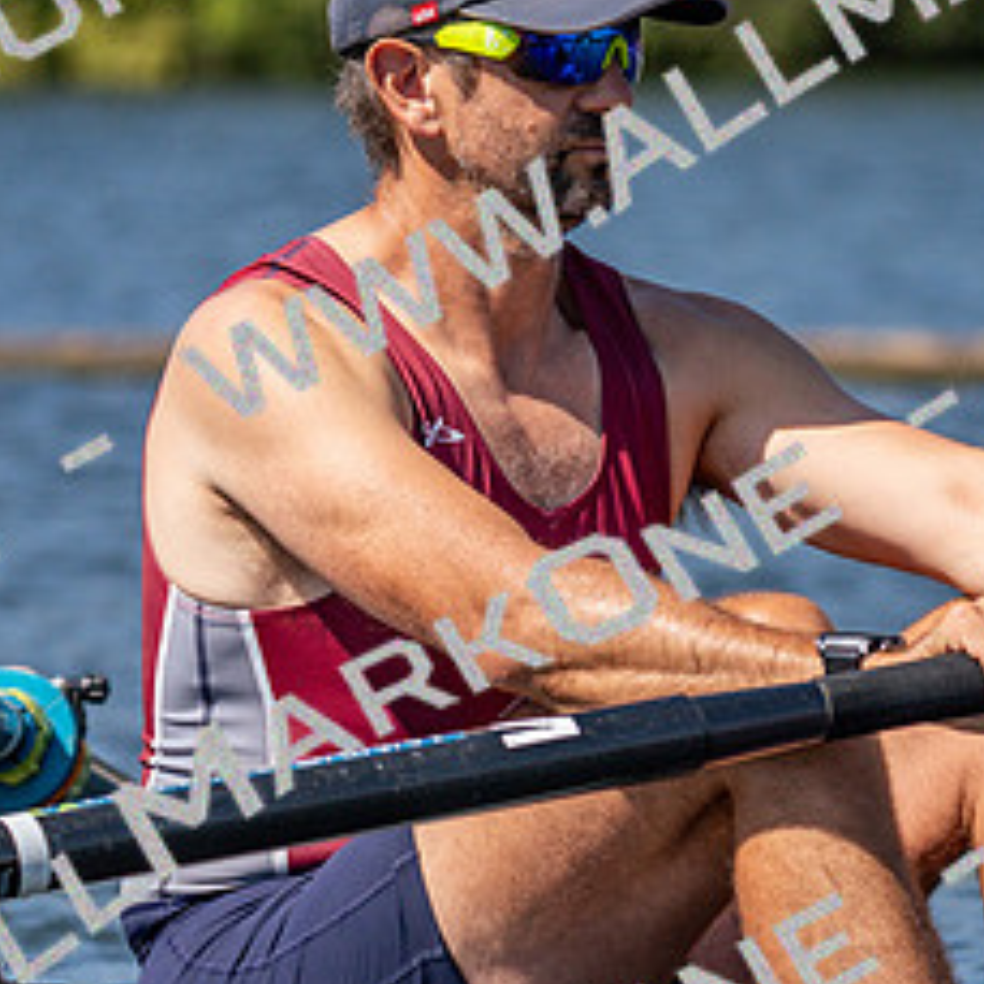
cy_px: 432
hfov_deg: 3.5
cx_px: 713
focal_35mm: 500
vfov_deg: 3.5
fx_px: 16080
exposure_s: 1/2000
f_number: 5.6
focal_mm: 232
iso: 250
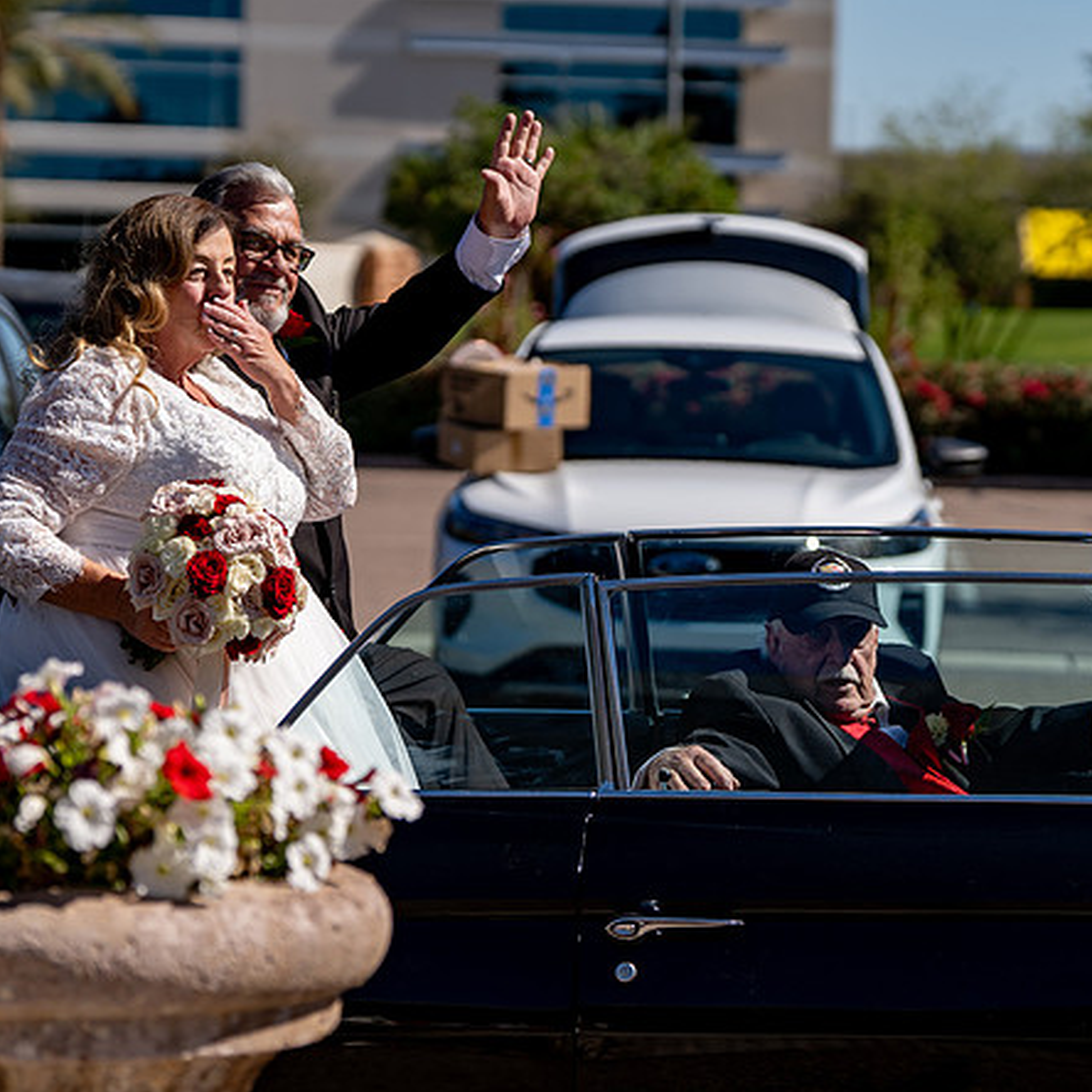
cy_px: 422
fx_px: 5425
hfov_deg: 11.5
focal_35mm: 152
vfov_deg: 11.5
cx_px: 546
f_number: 3.2
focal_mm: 91
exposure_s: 1/2500
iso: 100
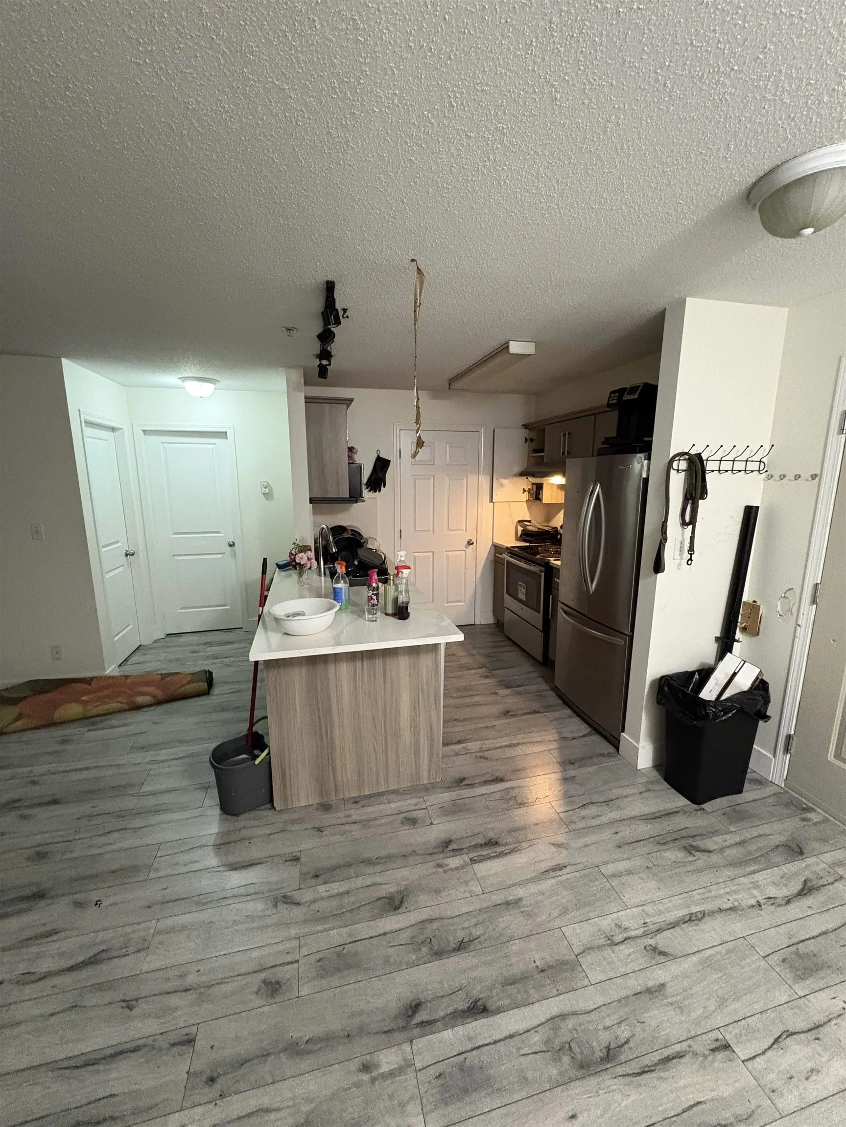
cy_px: 564
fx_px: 456
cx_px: 423
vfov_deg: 102.1
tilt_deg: -10.0
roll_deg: -0.3
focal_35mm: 14
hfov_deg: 85.7
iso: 800
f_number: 2.2
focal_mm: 2.22
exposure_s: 1/60
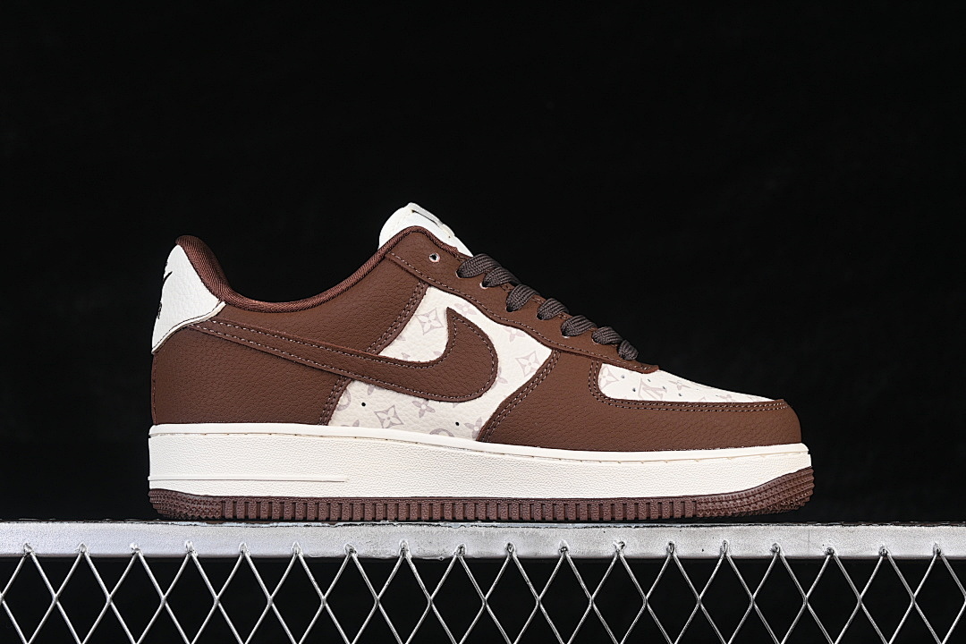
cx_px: 483
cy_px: 322
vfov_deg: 18.2
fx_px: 2012
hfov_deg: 27.0
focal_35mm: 75
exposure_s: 1/80
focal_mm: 50
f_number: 7.1
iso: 160
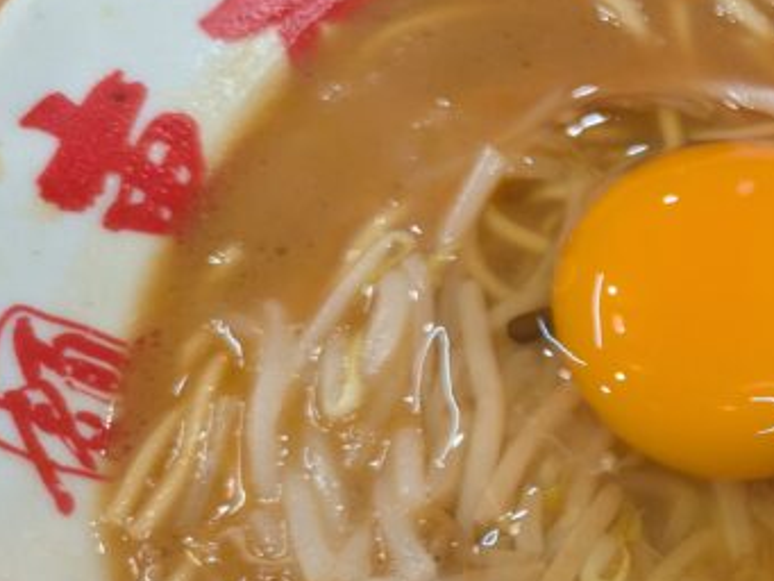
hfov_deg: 23.1
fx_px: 1678
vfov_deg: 19.5
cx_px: 1008
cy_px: 448
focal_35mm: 75
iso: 262
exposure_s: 1/100
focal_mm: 5.43
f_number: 1.89
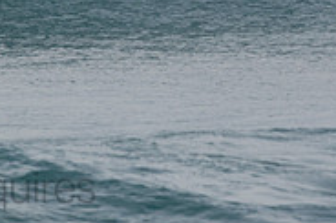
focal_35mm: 1517
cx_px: -46
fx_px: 14134
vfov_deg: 0.9
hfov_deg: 1.4
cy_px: -116
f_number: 5.6
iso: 560
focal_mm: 320
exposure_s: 1/1600
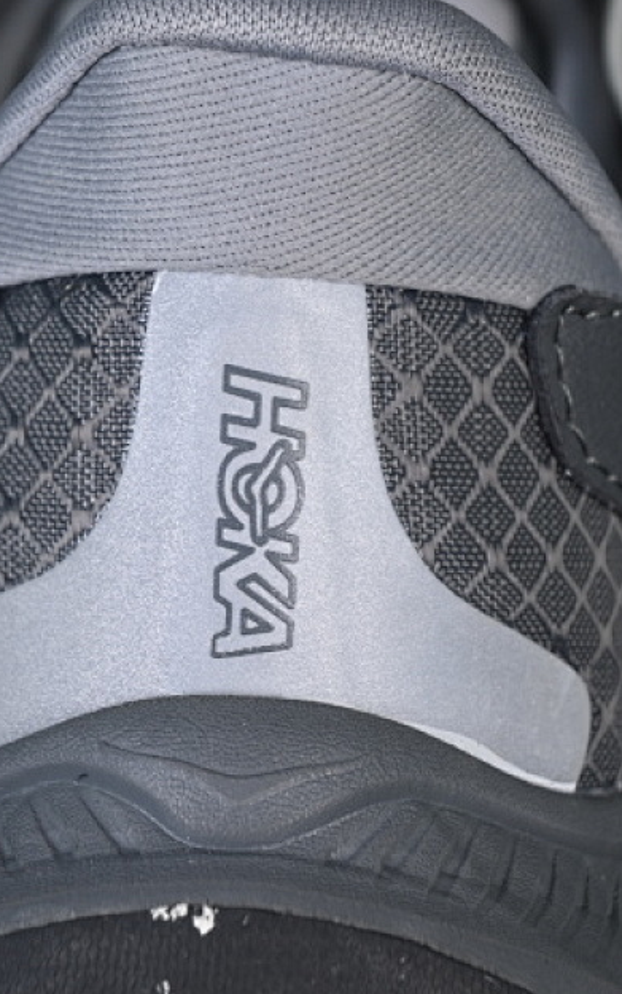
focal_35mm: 132
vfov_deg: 15.8
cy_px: 447
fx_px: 3578
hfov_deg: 9.9
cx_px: 226
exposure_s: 1/60
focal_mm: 50
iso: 160
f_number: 6.3
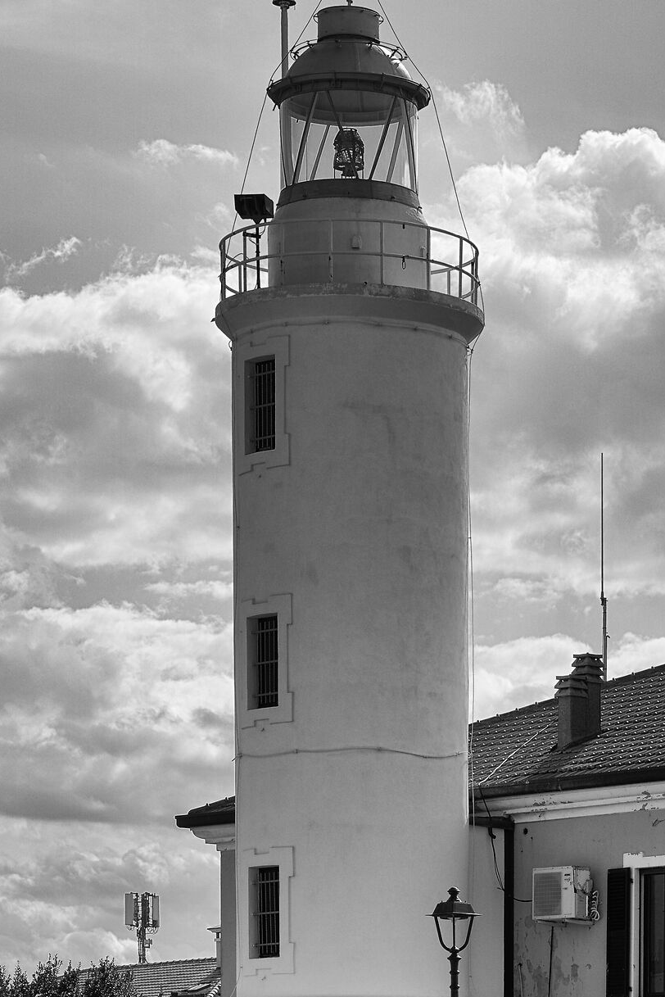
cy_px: 793
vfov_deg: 14.8
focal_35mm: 138
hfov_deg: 9.9
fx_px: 3821
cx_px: 446
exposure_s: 1/500
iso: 100
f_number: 8
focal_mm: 70
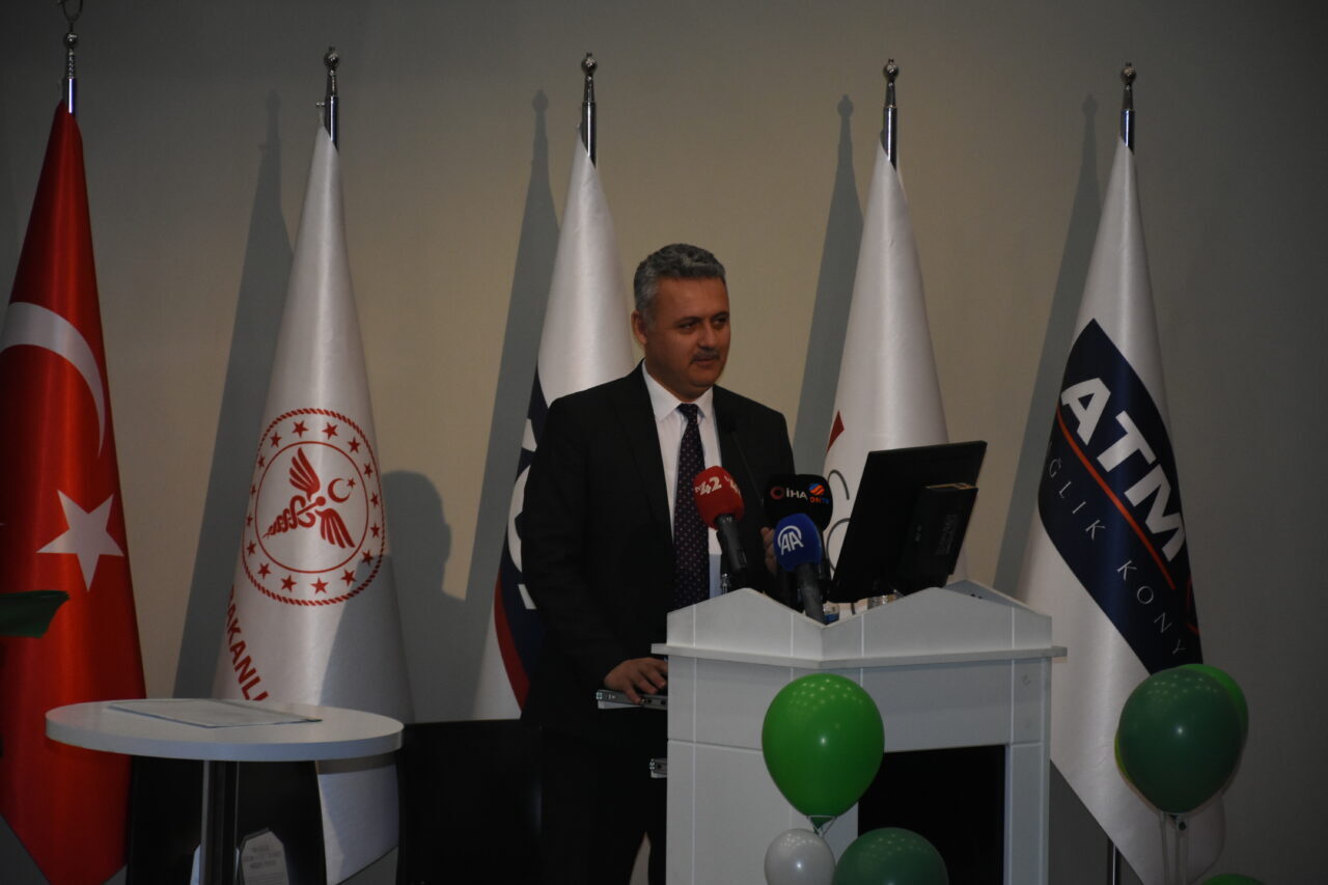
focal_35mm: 142
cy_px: 442
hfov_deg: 14.4
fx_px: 5256
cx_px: 664
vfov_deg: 9.6
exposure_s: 1/250
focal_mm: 95
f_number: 5.3
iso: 1600
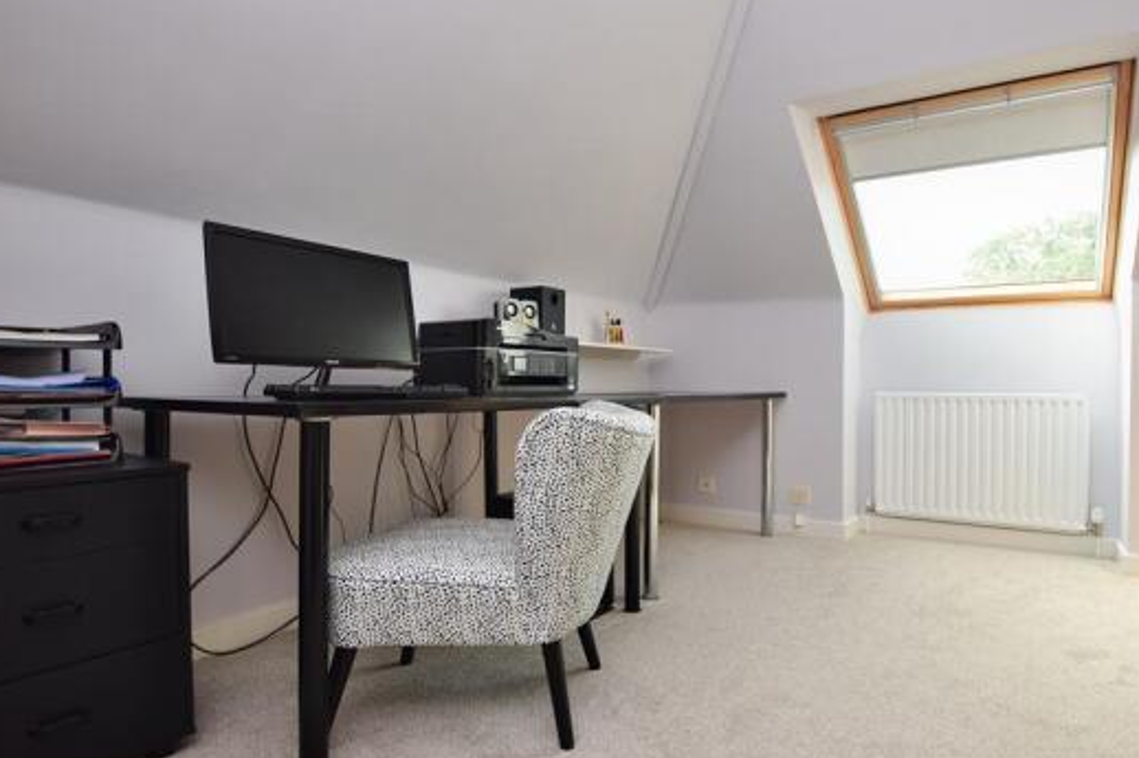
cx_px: 690
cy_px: 386
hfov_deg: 85.7
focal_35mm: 19
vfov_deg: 64.5
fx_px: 601
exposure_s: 1/100
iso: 250
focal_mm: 10
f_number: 5
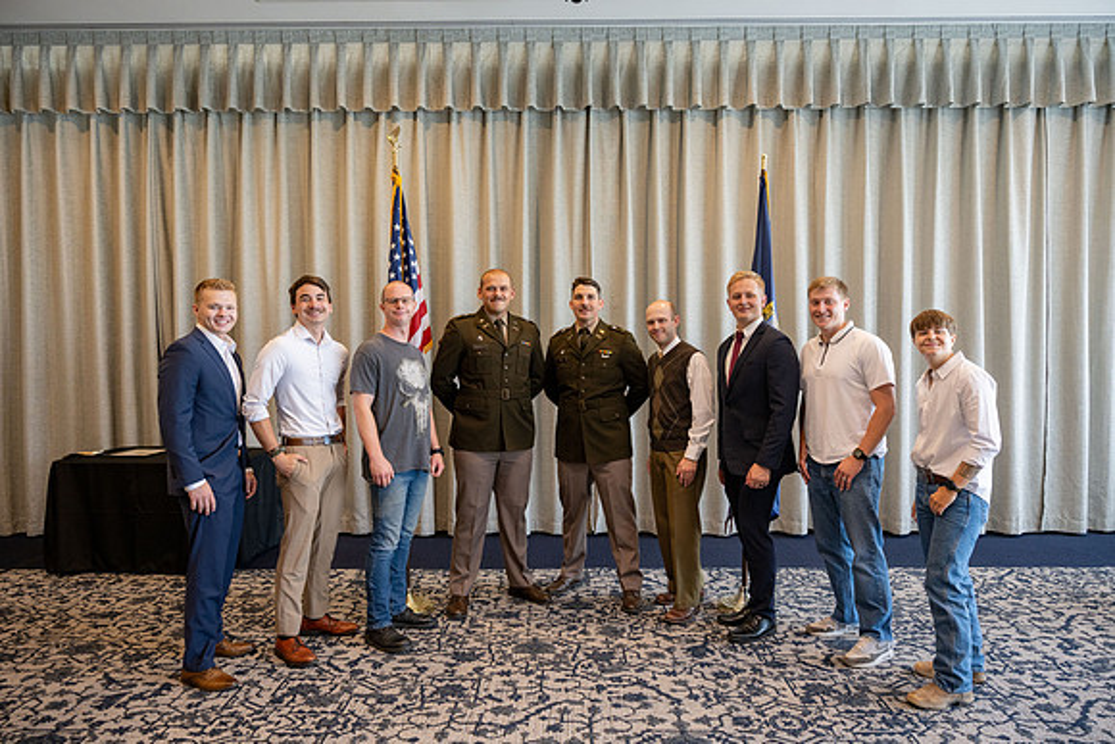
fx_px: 743
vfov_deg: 53.2
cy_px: 372
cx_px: 558
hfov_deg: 73.7
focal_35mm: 24
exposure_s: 1/125
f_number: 4
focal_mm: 24
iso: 500
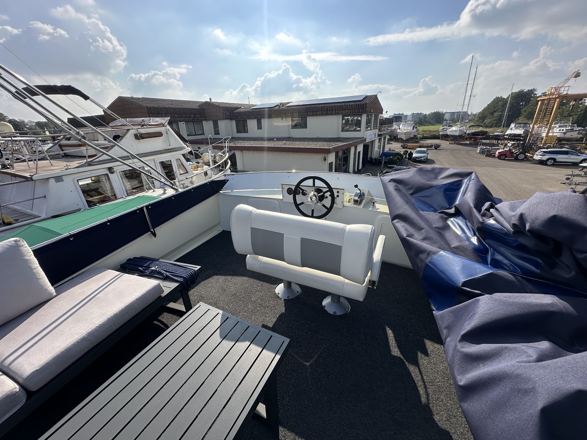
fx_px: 237
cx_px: 294
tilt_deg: -21.2
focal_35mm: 14
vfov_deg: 85.7
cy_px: 220
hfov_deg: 102.1
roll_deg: +1.3
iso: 50
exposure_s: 1/1642
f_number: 2.2
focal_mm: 2.22
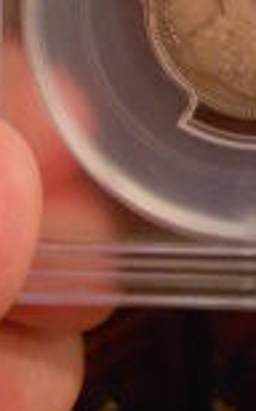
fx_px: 1018
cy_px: -85
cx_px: 299
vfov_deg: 21.2
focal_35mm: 91
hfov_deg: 14.0
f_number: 4
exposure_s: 1/15
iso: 400
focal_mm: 5.9
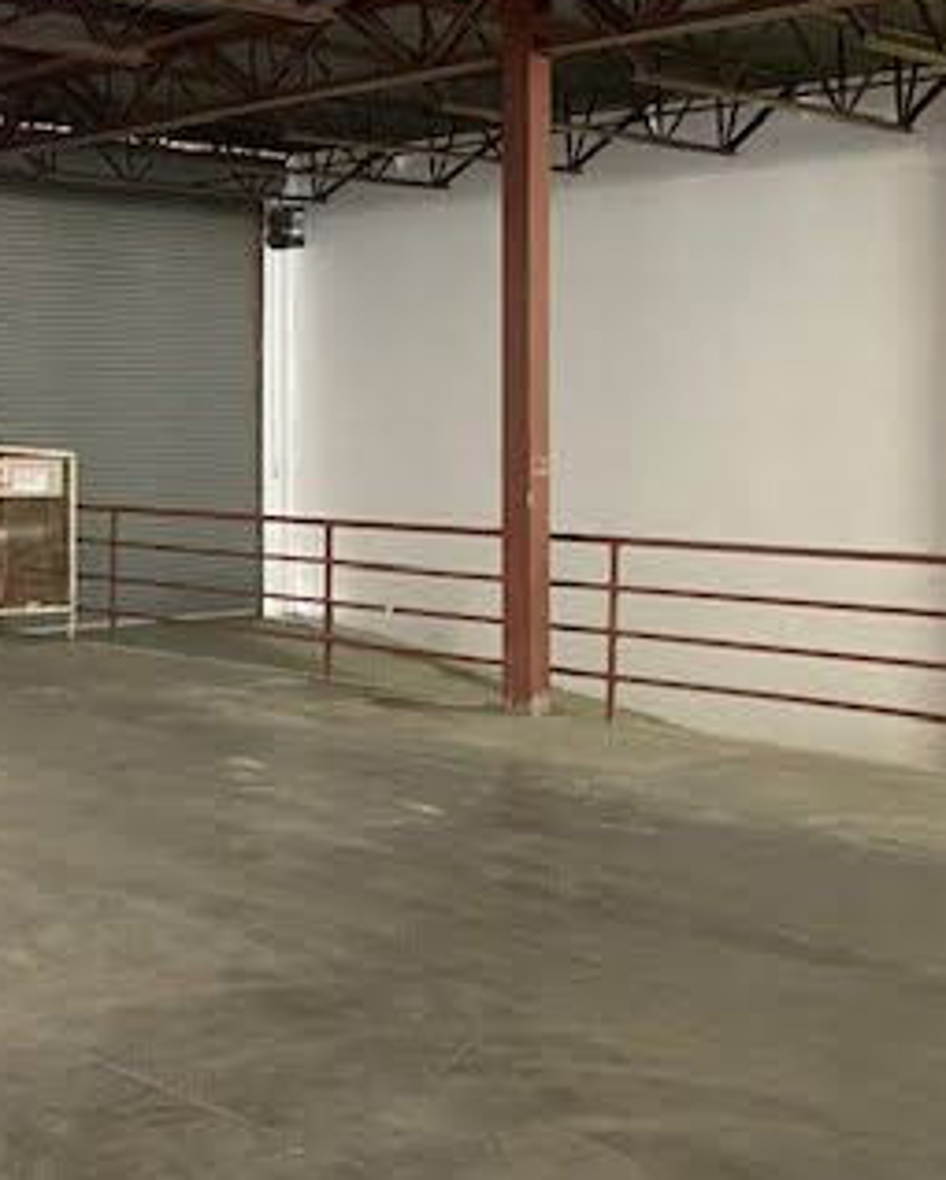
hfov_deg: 27.8
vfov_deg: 36.3
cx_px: -22
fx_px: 1782
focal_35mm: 51
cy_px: 419
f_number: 1.8
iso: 500
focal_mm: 4.25
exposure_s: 1/40
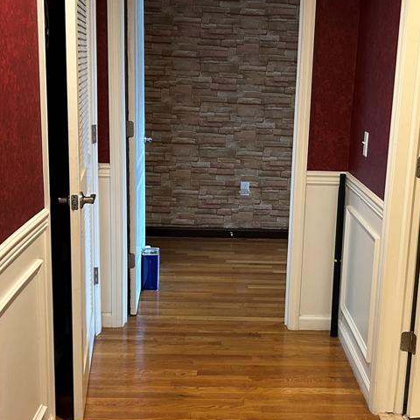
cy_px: 219
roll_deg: -1.9
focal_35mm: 49
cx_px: 259
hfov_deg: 34.5
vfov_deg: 34.7
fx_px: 673
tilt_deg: -13.3
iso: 200
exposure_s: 1/60
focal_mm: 5.7
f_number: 1.5
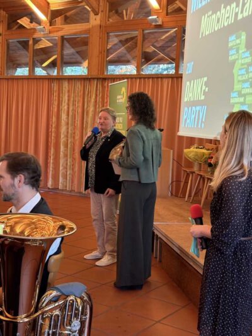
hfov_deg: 28.0
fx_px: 505
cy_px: 168
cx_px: 126
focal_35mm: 52
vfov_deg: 36.8
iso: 400
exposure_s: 1/24
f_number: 1.6
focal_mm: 5.96
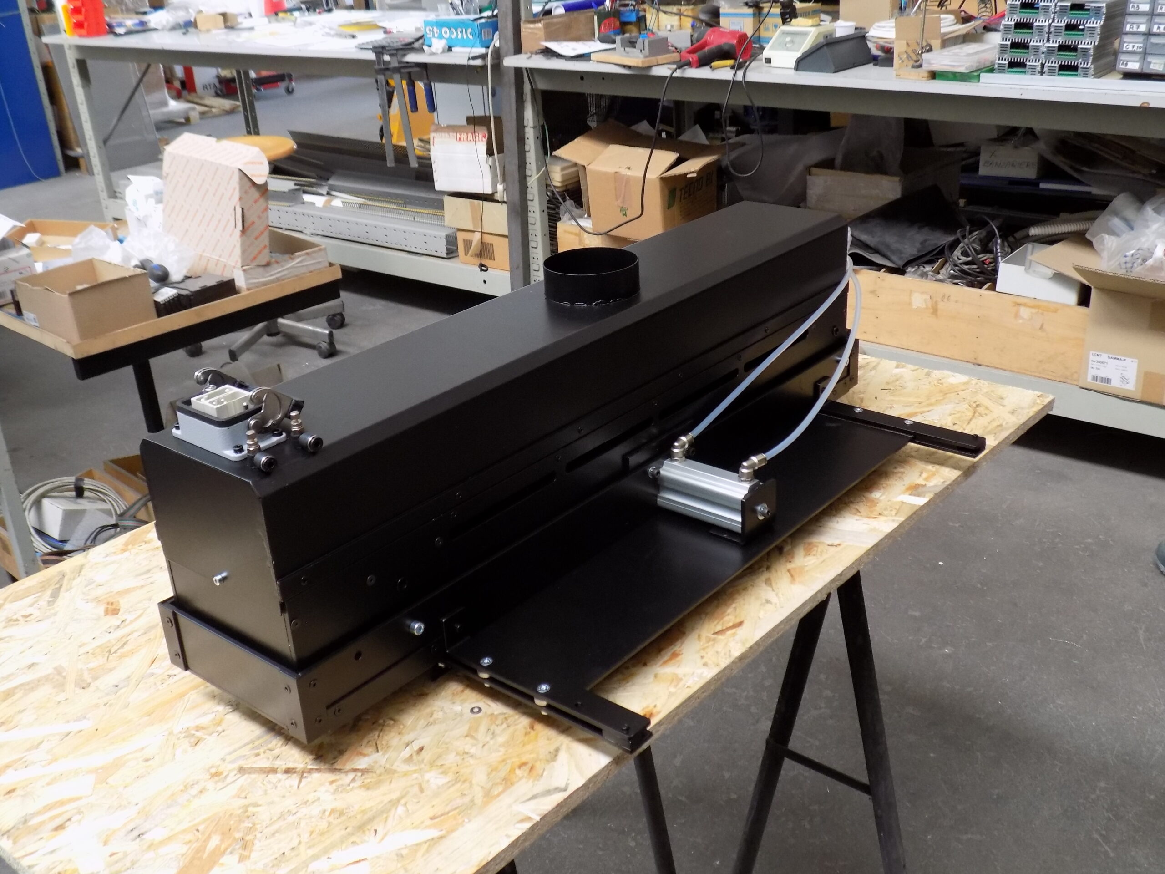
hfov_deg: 54.0
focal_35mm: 34
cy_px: 437
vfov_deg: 41.8
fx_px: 1144
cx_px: 582
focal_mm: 6.1
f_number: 3.4
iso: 200
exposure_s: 1/30
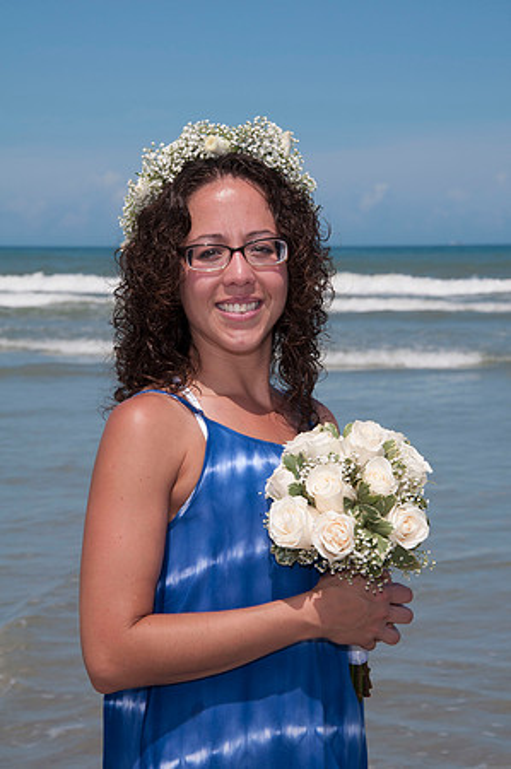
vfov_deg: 19.5
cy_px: 384
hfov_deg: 13.0
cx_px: 256
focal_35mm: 105
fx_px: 2241
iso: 100
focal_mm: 70
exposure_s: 1/250
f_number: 11
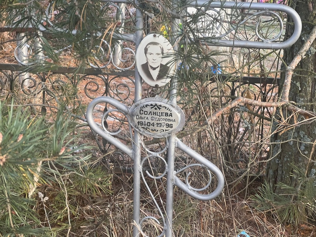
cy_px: 118
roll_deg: -1.0
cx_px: 158
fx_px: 703
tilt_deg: -14.1
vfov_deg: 19.1
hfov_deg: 25.3
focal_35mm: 77
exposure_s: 1/99
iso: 80
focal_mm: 9
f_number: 2.8
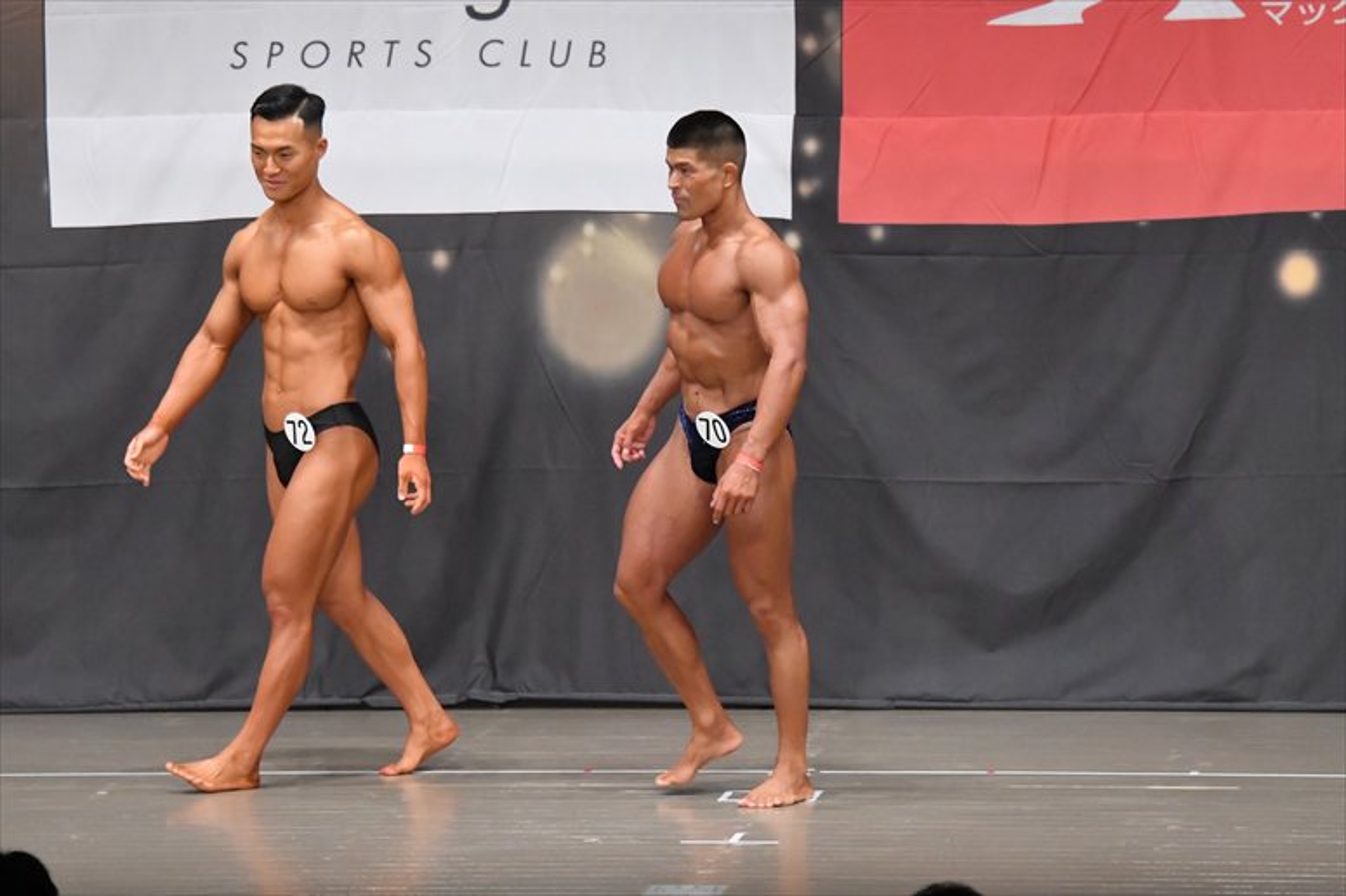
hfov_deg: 10.2
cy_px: 448
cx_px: 673
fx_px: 7549
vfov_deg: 6.8
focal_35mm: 202
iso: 6400
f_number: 5.6
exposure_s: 1/400
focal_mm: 135
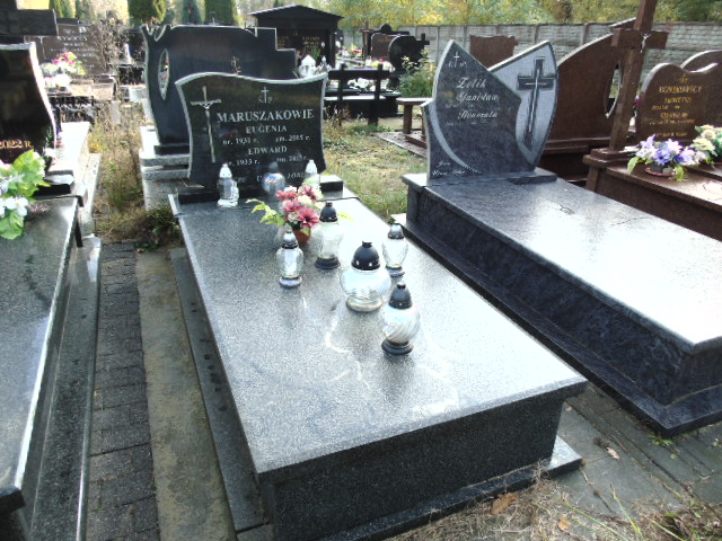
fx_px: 521
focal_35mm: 25
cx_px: 361
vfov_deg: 54.9
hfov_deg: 69.4
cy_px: 270
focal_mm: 4.4
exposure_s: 1/125
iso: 80
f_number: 3.4
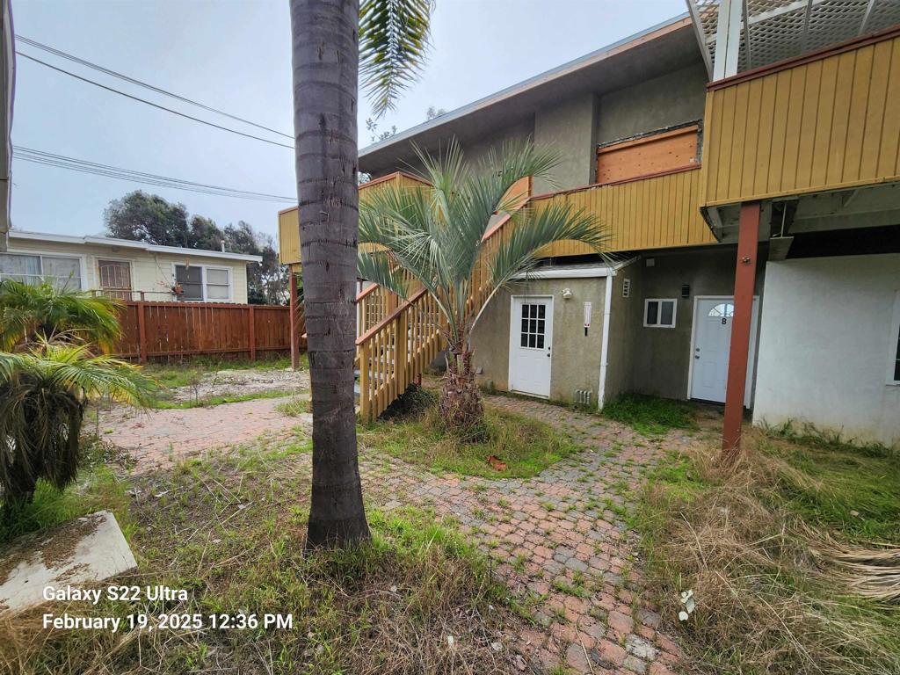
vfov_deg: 89.9
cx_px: 450
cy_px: 338
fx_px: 338
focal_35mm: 13
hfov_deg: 106.2
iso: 50
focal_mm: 2.2
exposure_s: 1/1117
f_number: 2.2
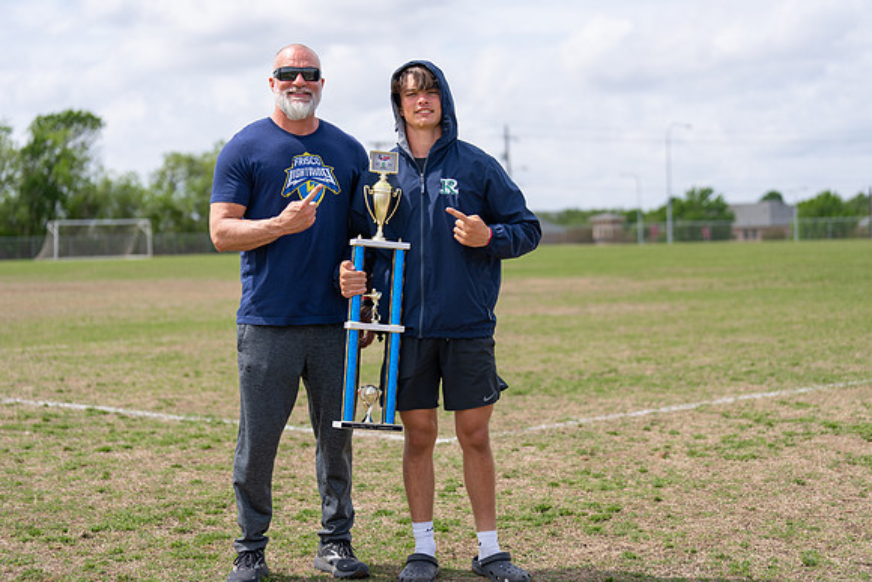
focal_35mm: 70
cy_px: 291
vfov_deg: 19.5
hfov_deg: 28.8
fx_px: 1696
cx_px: 436
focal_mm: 70
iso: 100
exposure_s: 1/1600
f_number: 2.8
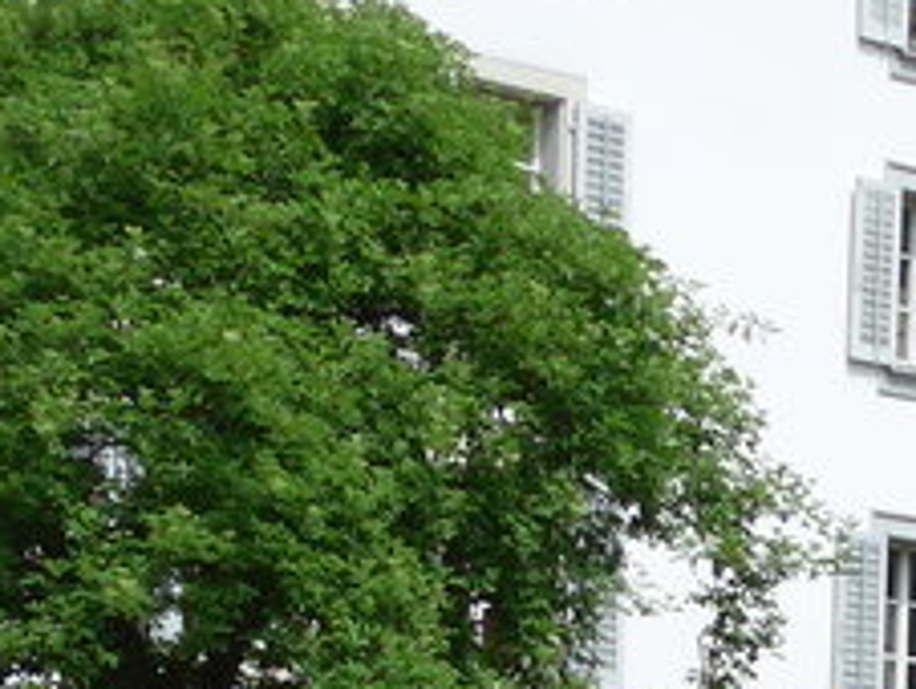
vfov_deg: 7.2
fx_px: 5060
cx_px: 1512
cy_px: 1763
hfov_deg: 9.9
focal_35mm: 191
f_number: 2.8
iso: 80
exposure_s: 1/1600
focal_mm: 7.5
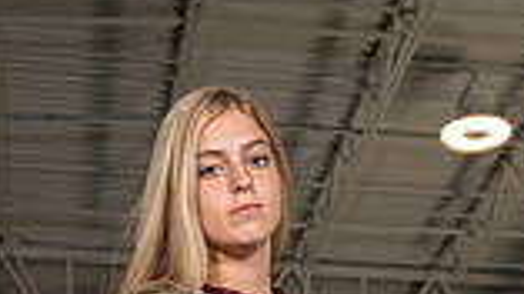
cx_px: 220
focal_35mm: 120
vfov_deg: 9.1
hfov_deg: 17.9
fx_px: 1666
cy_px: 705
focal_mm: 40
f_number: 5.6
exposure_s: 1/200
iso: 200
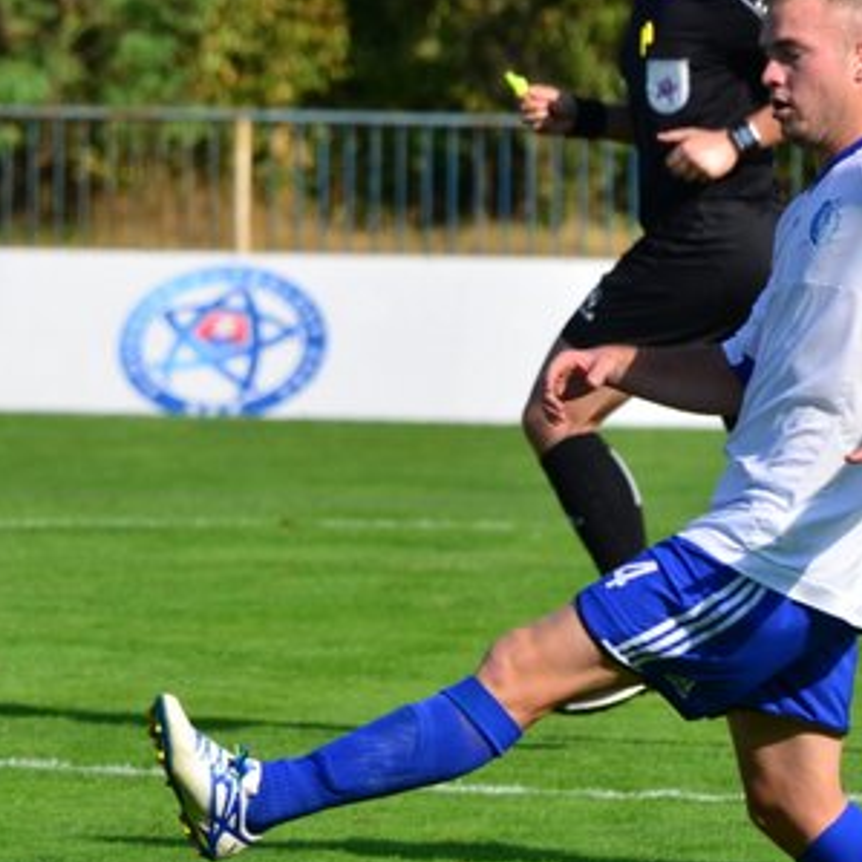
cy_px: 473
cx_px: -190
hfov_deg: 2.5
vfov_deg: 2.5
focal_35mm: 689
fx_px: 19411
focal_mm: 180
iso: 250
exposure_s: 1/1250
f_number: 6.3
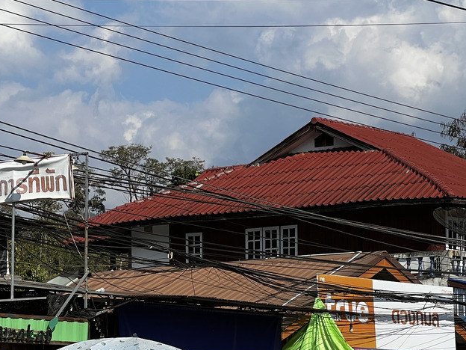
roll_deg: +0.9
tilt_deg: +4.1
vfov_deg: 10.0
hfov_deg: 13.3
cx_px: 106
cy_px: 311
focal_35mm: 148
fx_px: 1992
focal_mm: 9
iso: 32
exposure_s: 1/847
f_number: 2.8
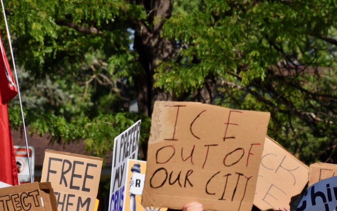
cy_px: 205
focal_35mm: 394
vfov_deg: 3.3
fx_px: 3618
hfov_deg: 5.3
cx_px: 227
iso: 100
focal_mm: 140
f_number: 9
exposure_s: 1/640
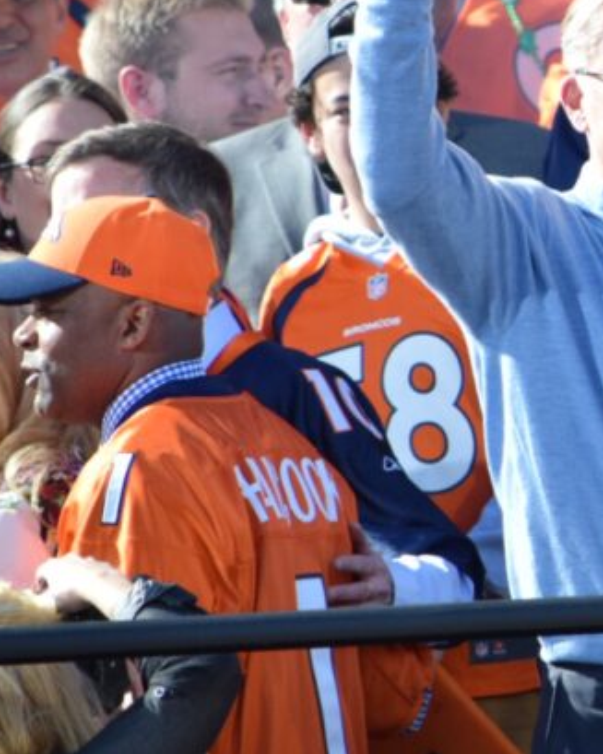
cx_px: 738
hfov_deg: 1.5
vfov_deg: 1.8
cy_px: 266
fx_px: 23588
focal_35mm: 1057
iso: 560
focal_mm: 300
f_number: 5.6
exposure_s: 1/1000
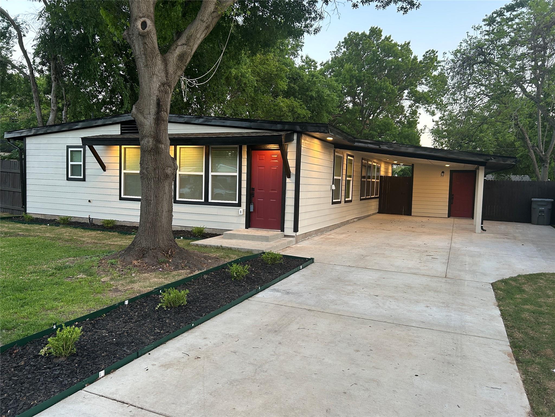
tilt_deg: -3.7
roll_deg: -1.1
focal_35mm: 26
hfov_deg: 67.3
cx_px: 278
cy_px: 208
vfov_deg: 53.1
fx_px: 417
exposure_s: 1/103
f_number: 1.5
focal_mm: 5.7
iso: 125
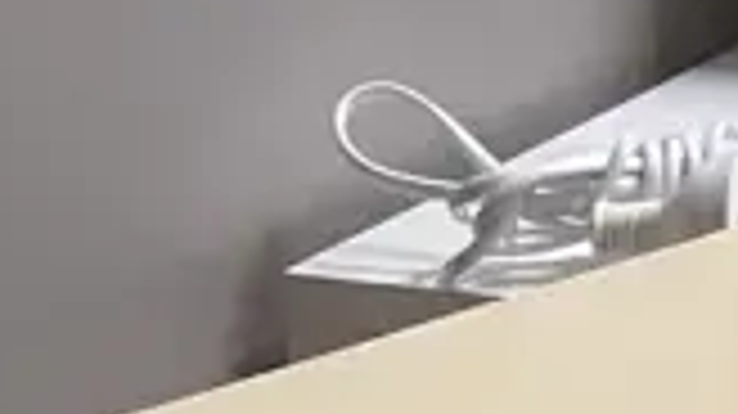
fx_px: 3735
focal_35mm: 191
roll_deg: -0.1
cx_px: 698
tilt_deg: -39.5
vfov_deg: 4.9
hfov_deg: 11.2
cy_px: 2264
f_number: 1.8
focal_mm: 3.99
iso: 250
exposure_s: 1/50
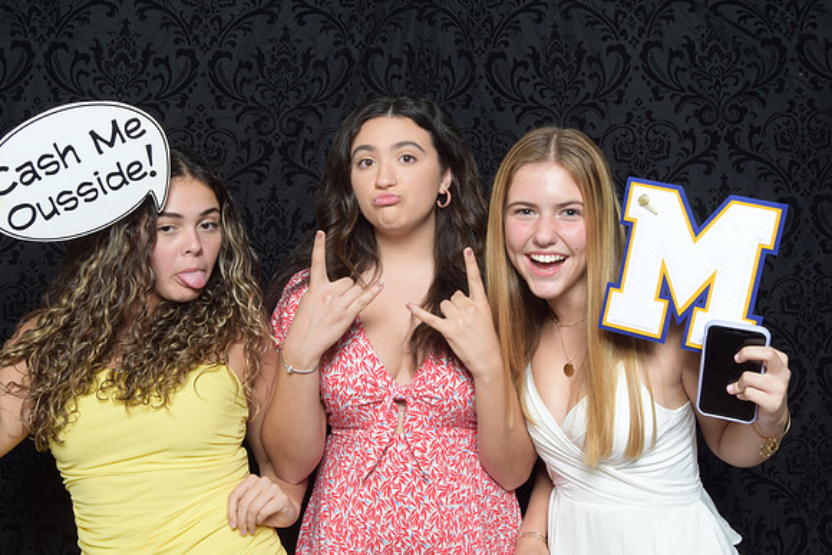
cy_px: 278
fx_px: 902
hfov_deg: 49.5
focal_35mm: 39
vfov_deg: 34.2
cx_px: 416
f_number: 20
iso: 500
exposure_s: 1/60
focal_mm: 26
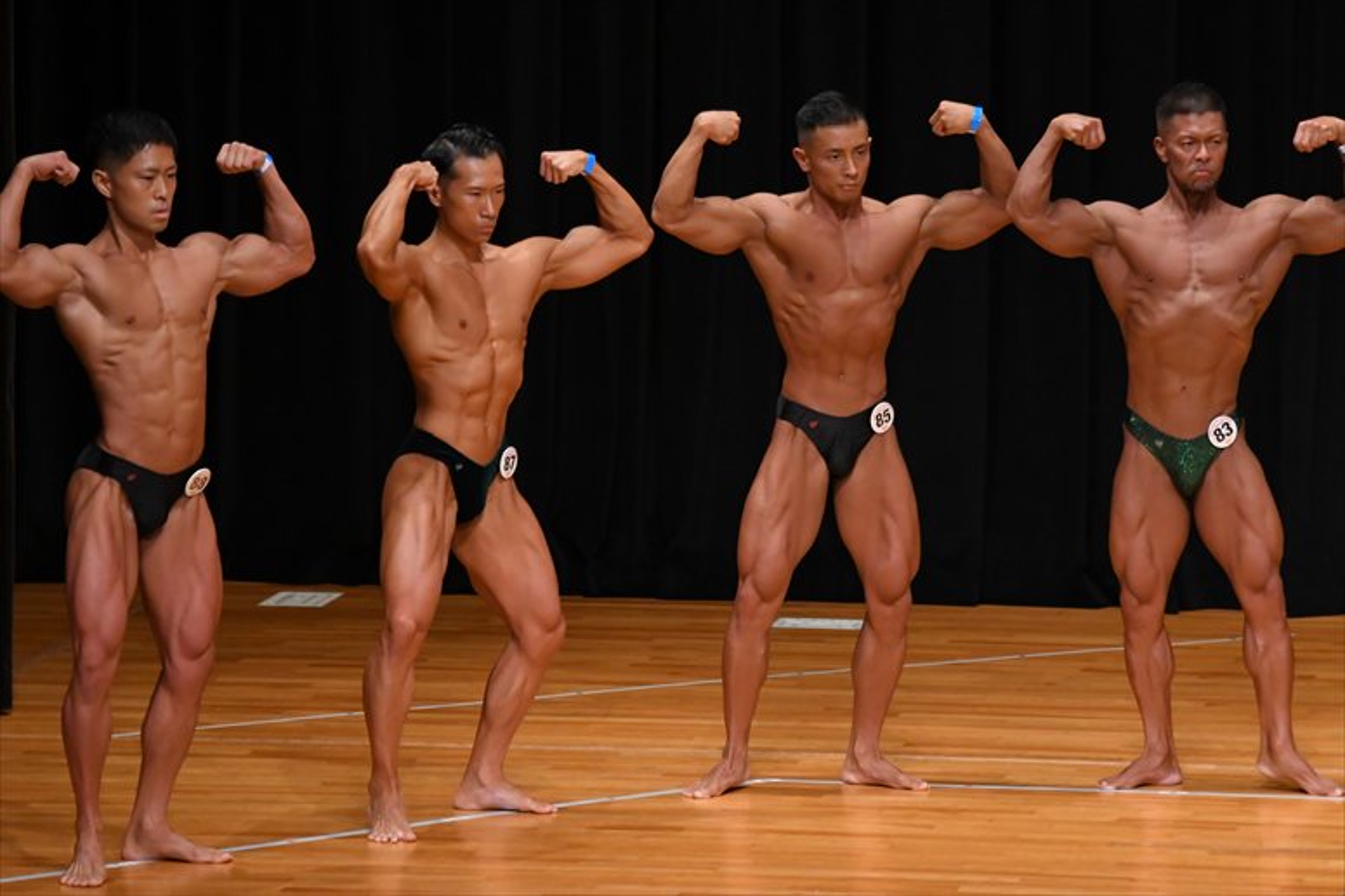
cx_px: 672
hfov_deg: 8.1
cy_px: 448
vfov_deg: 5.4
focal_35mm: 255
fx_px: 9523
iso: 3200
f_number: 5.6
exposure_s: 1/400
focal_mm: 170
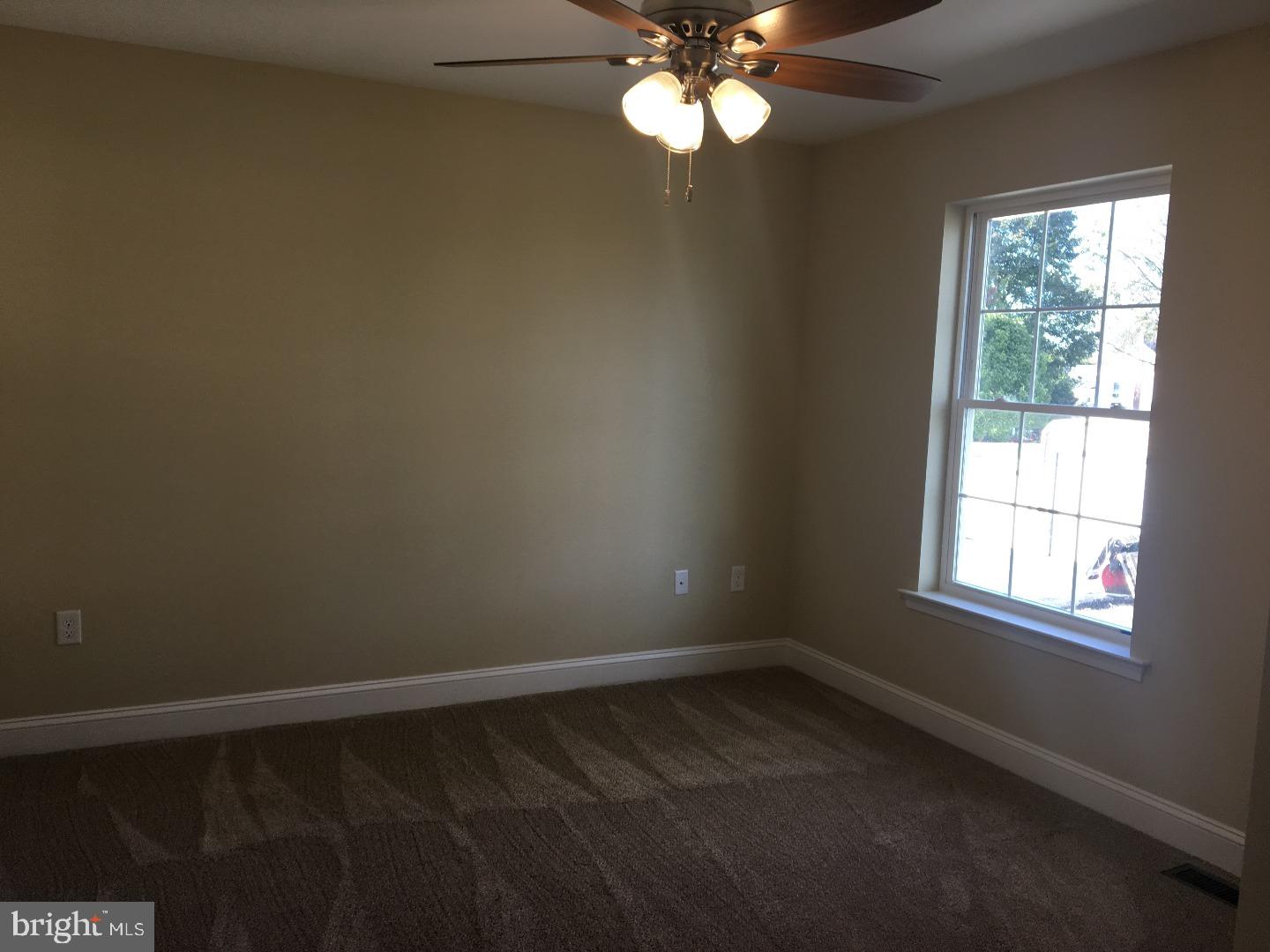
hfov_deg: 61.7
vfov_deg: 48.2
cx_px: 635
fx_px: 1064
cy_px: 476
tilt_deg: -7.1
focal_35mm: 29
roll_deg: -1.7
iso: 25
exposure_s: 1/60
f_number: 2.2
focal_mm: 4.15
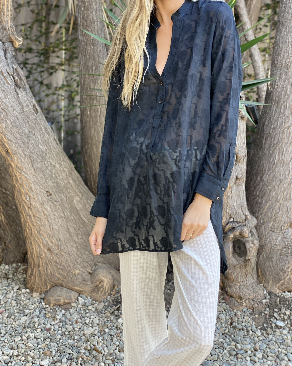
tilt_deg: -9.0
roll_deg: -2.7
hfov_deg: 27.6
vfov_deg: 34.1
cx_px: 145
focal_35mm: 55
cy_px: 173
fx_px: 594
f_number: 2
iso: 100
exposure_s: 1/122
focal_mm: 6
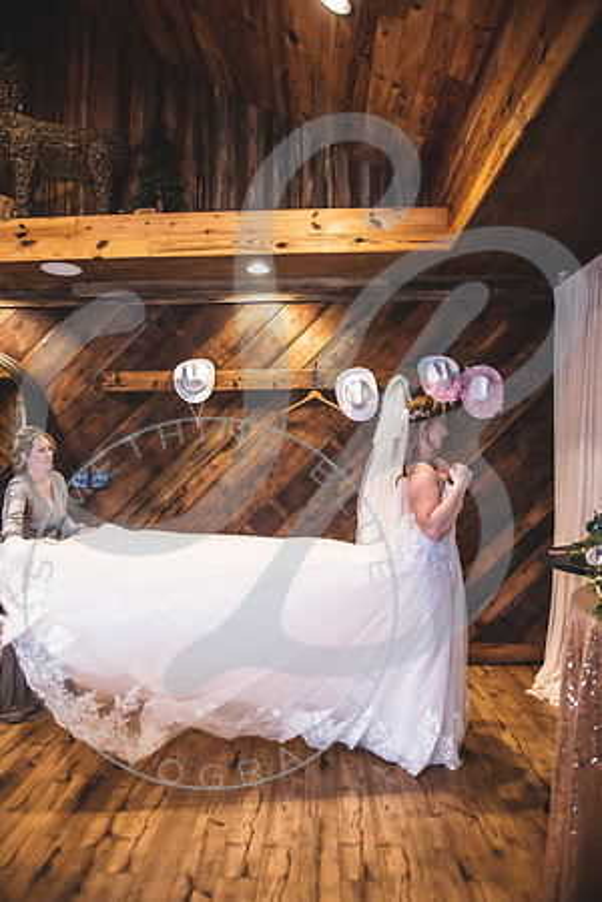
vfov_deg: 73.7
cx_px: 301
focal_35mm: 24
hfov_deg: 53.1
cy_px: 451
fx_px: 602
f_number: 2.8
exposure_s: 1/125
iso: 2500
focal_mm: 24
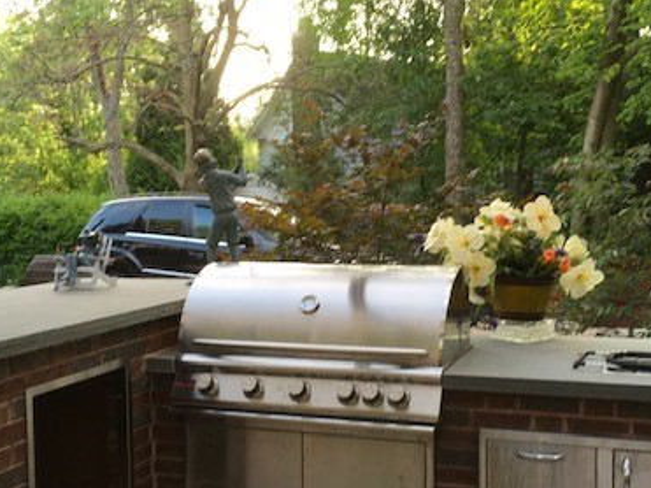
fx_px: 940
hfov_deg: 38.2
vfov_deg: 29.0
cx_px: 330
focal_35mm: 50
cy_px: 293
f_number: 2.2
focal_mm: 4.15
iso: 32
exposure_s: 1/60
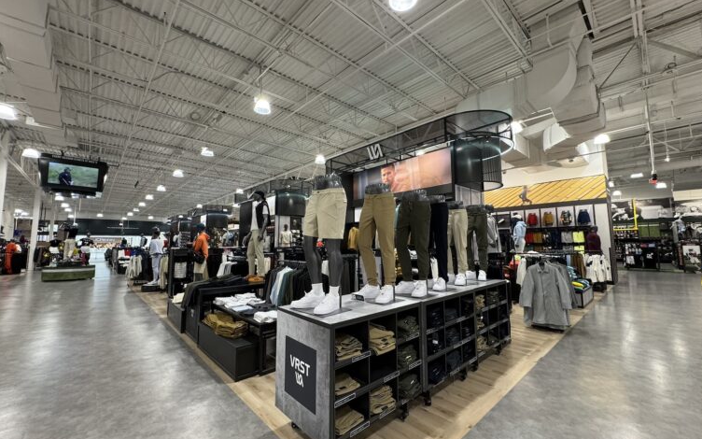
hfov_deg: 101.5
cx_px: 354
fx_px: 287
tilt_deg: +7.2
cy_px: 219
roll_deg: -1.4
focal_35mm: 15
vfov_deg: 74.8
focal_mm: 2.22
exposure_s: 1/120
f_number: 2.2
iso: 200
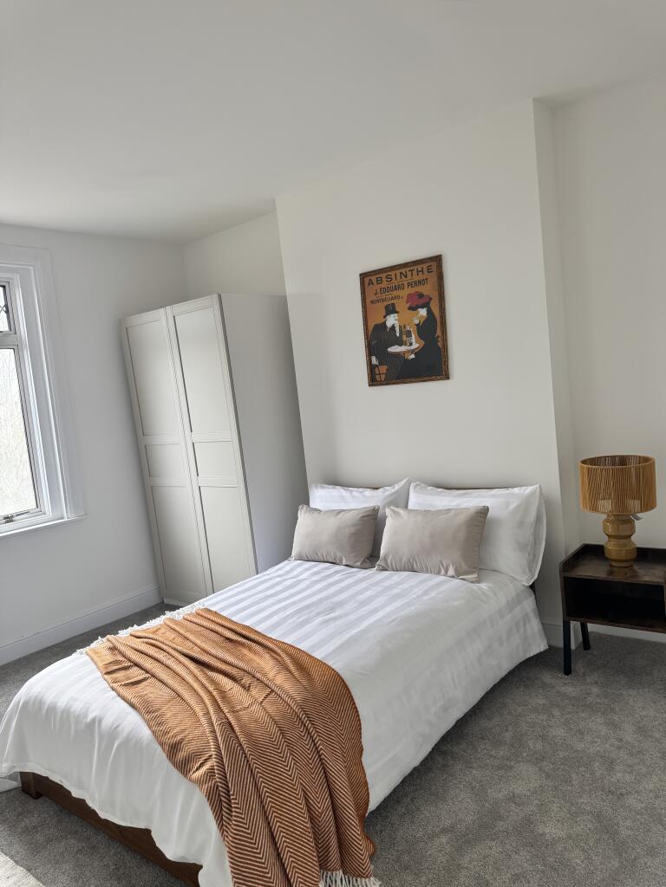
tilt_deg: -3.4
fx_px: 616
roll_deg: +7.0
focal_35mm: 24
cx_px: 333
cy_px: 444
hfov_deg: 56.8
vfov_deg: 71.6
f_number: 1.78
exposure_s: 1/100
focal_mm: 6.76
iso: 100
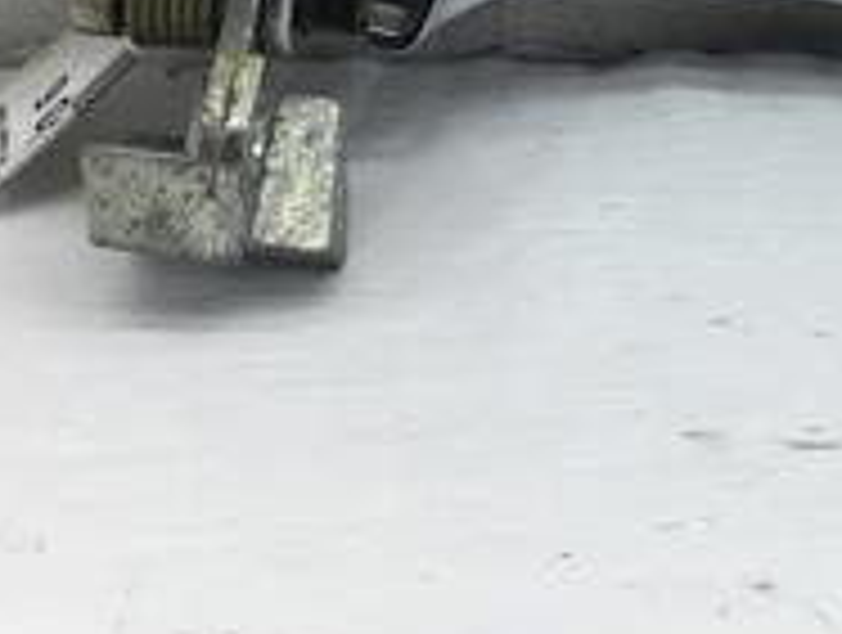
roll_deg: -2.1
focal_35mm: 99
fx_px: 2413
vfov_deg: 14.6
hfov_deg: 19.2
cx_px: 851
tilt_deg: -28.2
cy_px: -94
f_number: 2.2
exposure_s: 1/230
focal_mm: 4.15
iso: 25
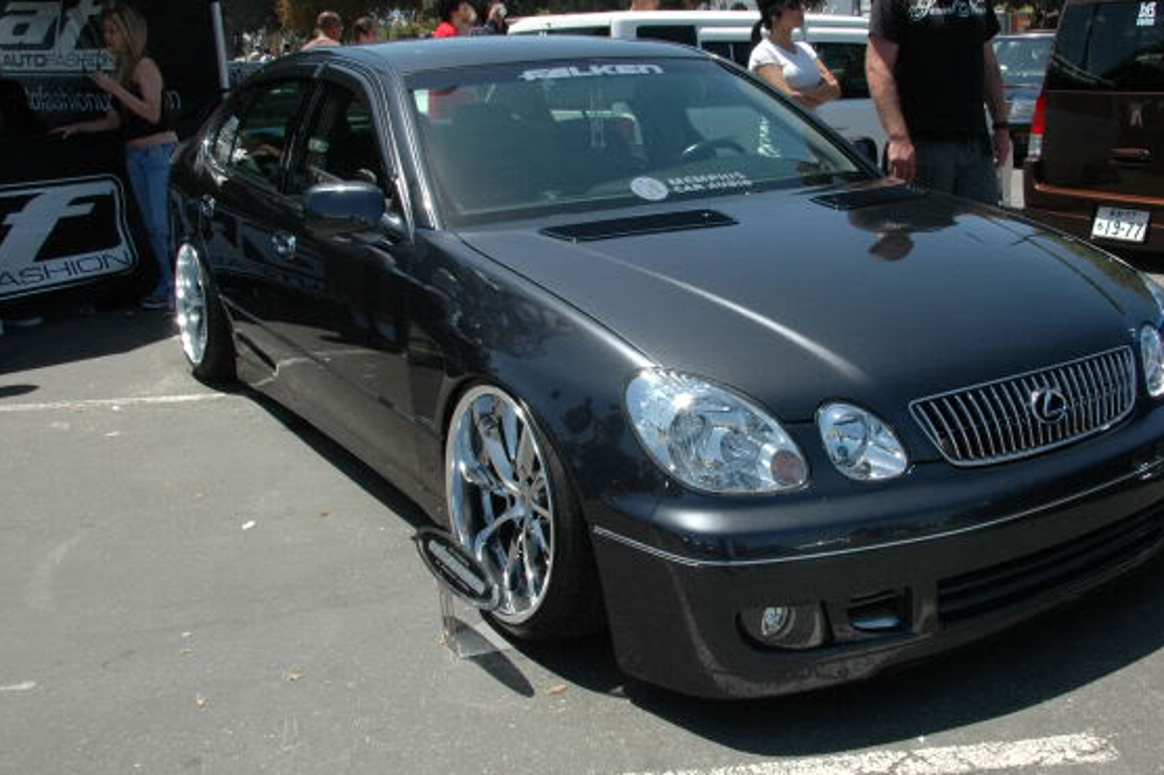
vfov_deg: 35.0
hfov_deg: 50.6
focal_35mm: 38
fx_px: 1228
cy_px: 356
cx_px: 666
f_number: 14
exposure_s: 1/125
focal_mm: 22
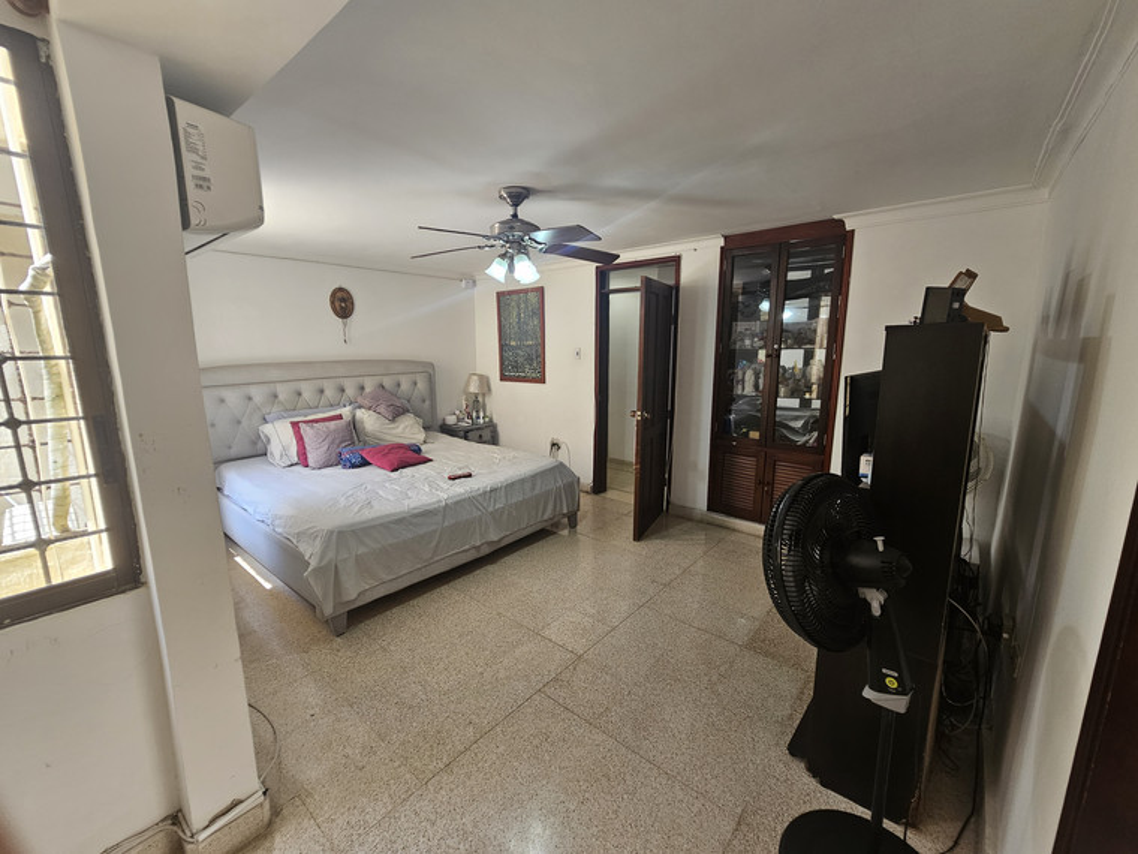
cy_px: 427
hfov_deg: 106.2
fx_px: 427
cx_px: 569
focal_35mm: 13
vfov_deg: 89.9
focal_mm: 2.2
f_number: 2.2
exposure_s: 1/77
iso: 80
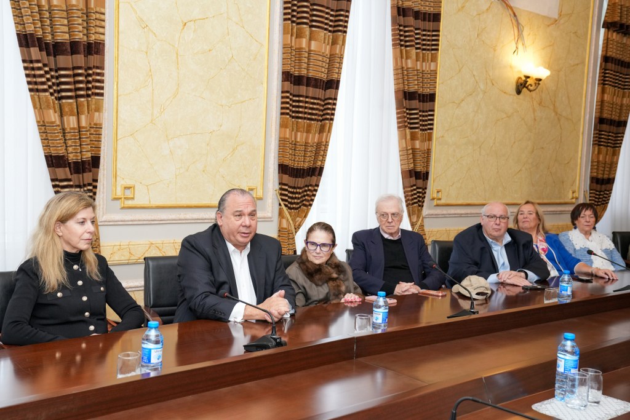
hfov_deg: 48.5
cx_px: 315
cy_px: 210
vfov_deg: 33.4
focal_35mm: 40
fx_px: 700
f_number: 5
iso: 2000
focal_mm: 40
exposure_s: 1/200
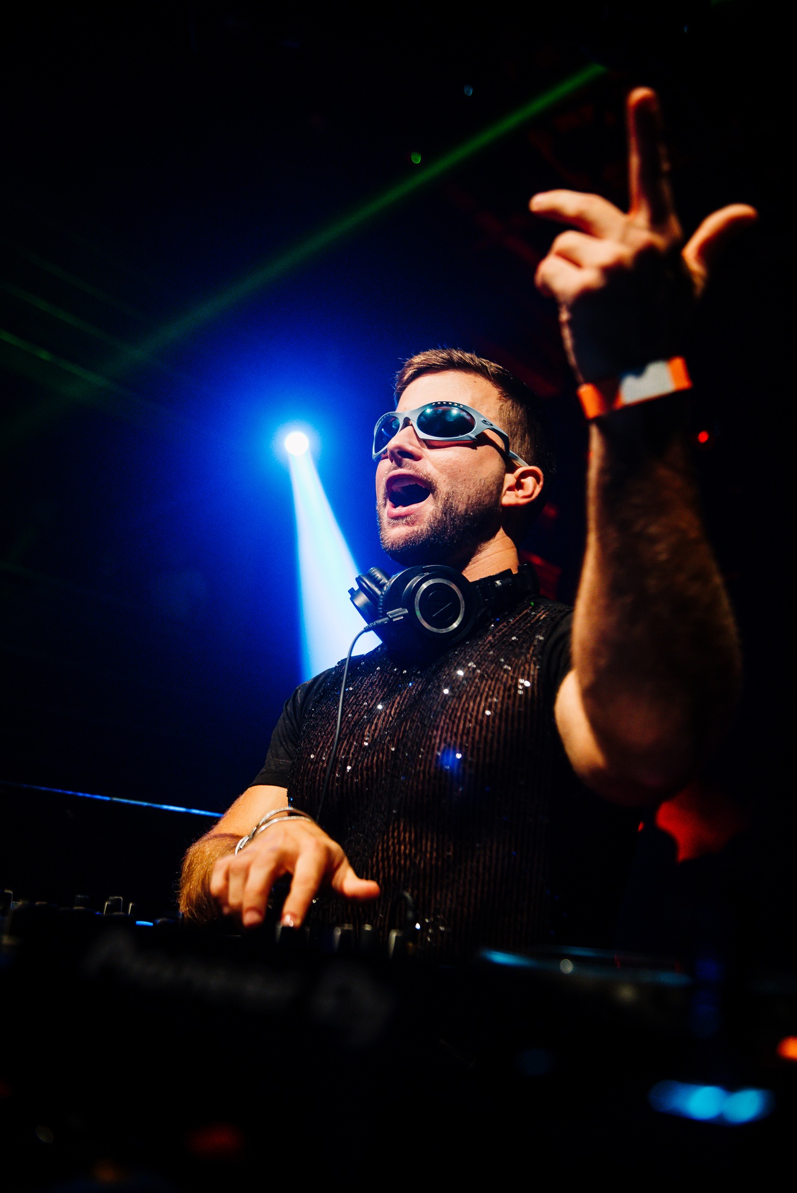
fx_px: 1128
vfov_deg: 55.8
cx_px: 398
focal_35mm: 34
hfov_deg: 38.9
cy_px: 596
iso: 1600
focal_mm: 34
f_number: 3.2
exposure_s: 1/160
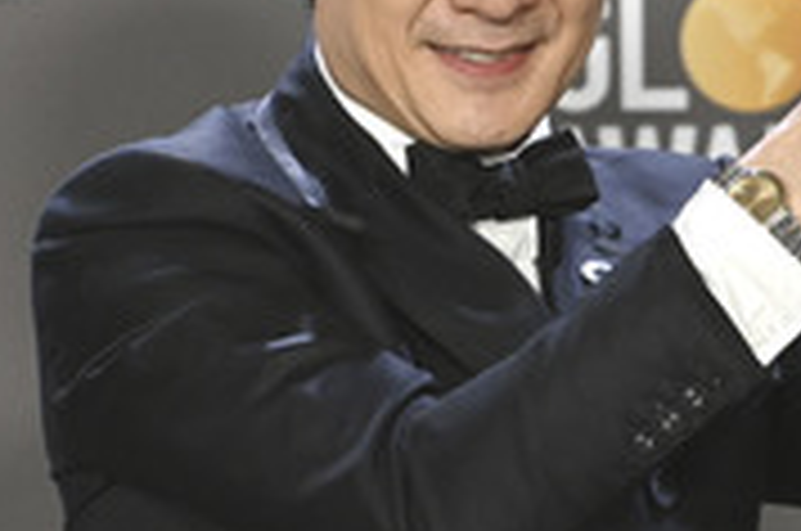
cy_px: 189
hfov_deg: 4.4
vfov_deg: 2.9
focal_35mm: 469
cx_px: 772
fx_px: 10416
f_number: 7.1
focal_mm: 185
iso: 5000
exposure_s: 1/320
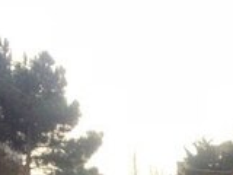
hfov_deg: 15.8
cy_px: 351
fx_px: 808
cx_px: 281
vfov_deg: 11.2
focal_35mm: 120
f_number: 2.2
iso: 32
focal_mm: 4.15
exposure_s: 1/311
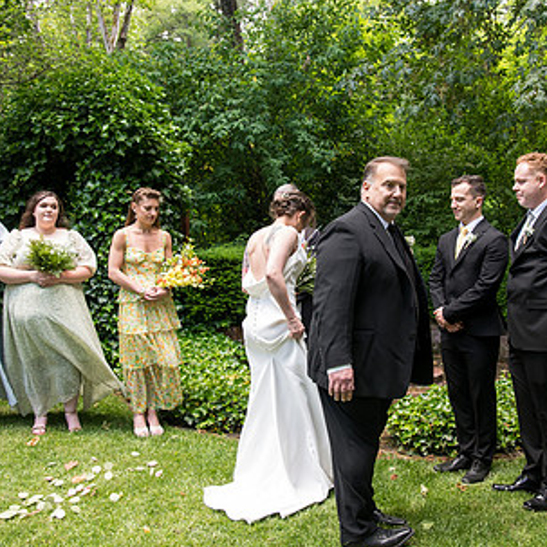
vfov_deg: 42.7
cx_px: 303
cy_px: 237
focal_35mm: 39
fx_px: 697
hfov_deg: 42.8
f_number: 3.5
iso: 640
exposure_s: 1/400
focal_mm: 24
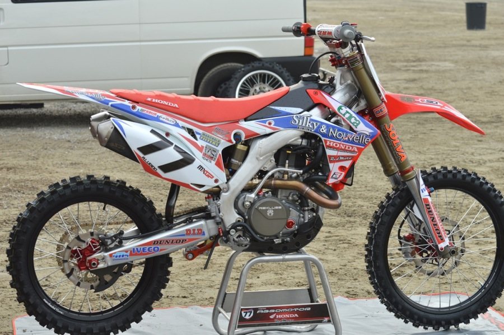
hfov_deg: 19.5
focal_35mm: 105
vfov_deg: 13.0
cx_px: 252
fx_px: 1468
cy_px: 168
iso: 100
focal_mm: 70
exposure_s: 1/160
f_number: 5.6
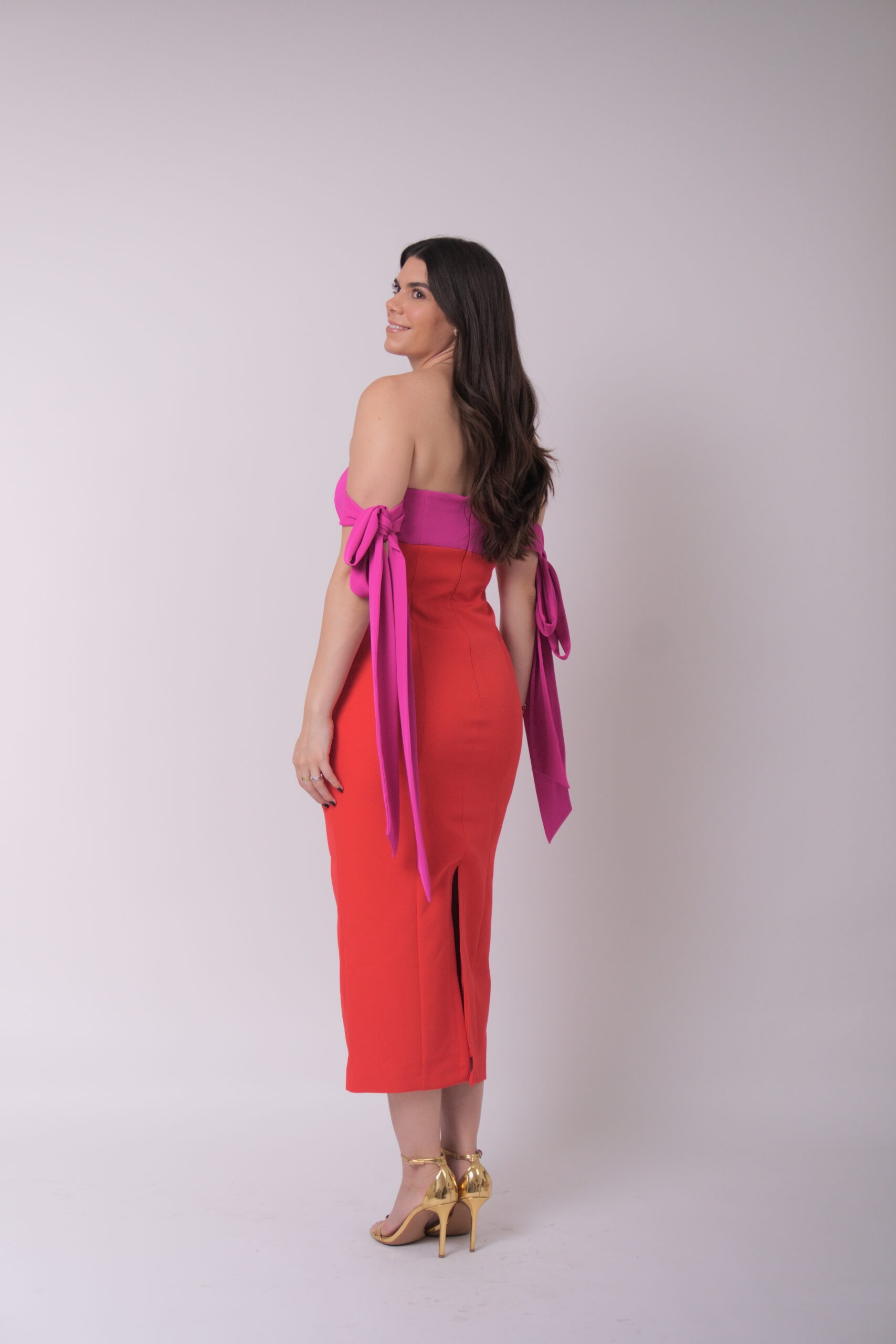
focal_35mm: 52
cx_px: 448
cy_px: 672
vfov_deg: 37.8
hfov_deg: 25.8
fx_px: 1960
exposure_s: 1/250
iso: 400
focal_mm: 35
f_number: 5.6
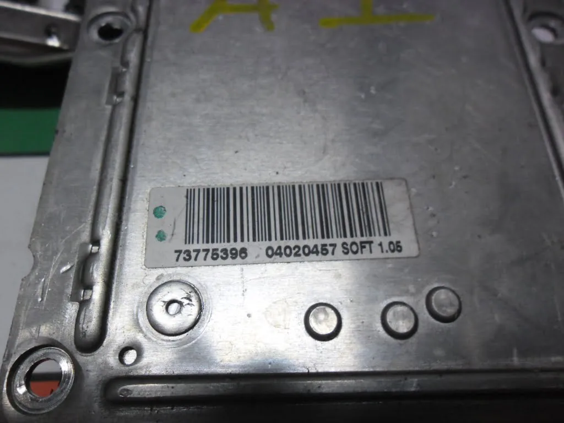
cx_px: 282
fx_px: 440
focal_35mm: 27
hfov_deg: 65.3
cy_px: 212
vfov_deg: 51.4
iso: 200
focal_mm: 4.9
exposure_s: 1/22
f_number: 3.5
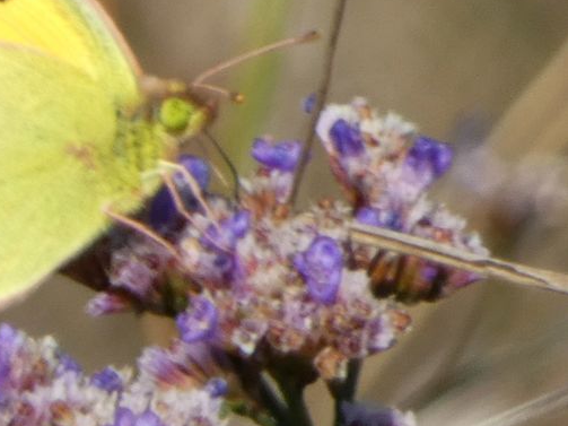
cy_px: 147
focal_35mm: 2037
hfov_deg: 1.0
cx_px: 89
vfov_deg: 0.7
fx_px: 33416
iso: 80
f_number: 5.9
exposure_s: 1/160
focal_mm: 215
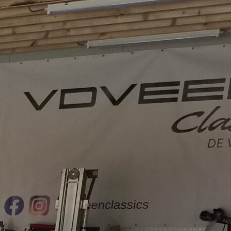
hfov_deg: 13.0
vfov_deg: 13.8
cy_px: 449
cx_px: -282
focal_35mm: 109
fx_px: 823
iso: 200
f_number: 1.8
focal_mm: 5.4
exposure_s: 1/100
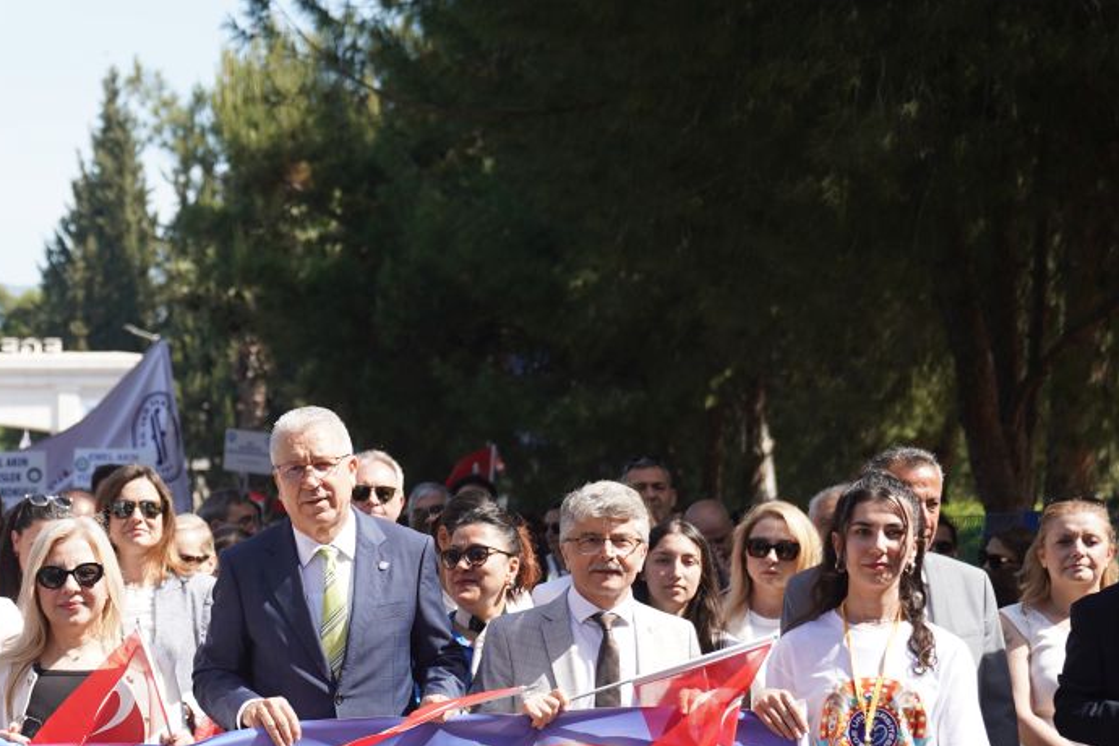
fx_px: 3108
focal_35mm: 100
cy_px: 654
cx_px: 2
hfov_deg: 19.8
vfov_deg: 13.6
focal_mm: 46
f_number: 3.2
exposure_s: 1/500
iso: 100
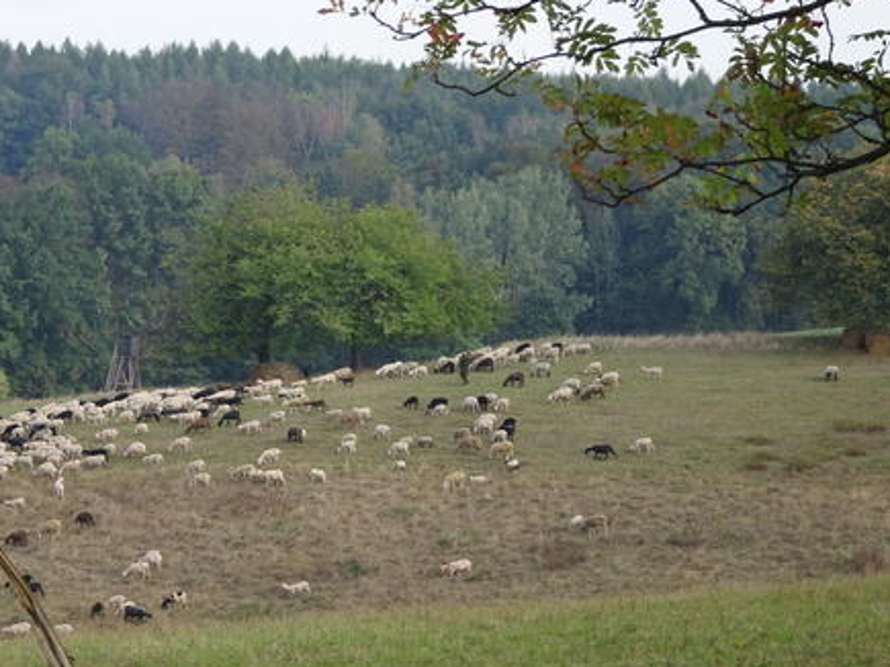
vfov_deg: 11.9
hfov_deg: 15.7
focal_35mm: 125
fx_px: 3213
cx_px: 243
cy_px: 350
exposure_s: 1/160
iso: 80
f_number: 5
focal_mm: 14.54
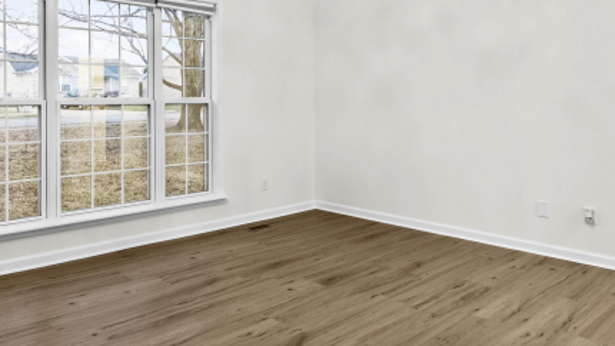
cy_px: 107
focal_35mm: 31
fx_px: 506
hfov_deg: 61.9
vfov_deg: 37.3
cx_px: 238
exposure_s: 1/2.5
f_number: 10
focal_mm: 17
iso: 400
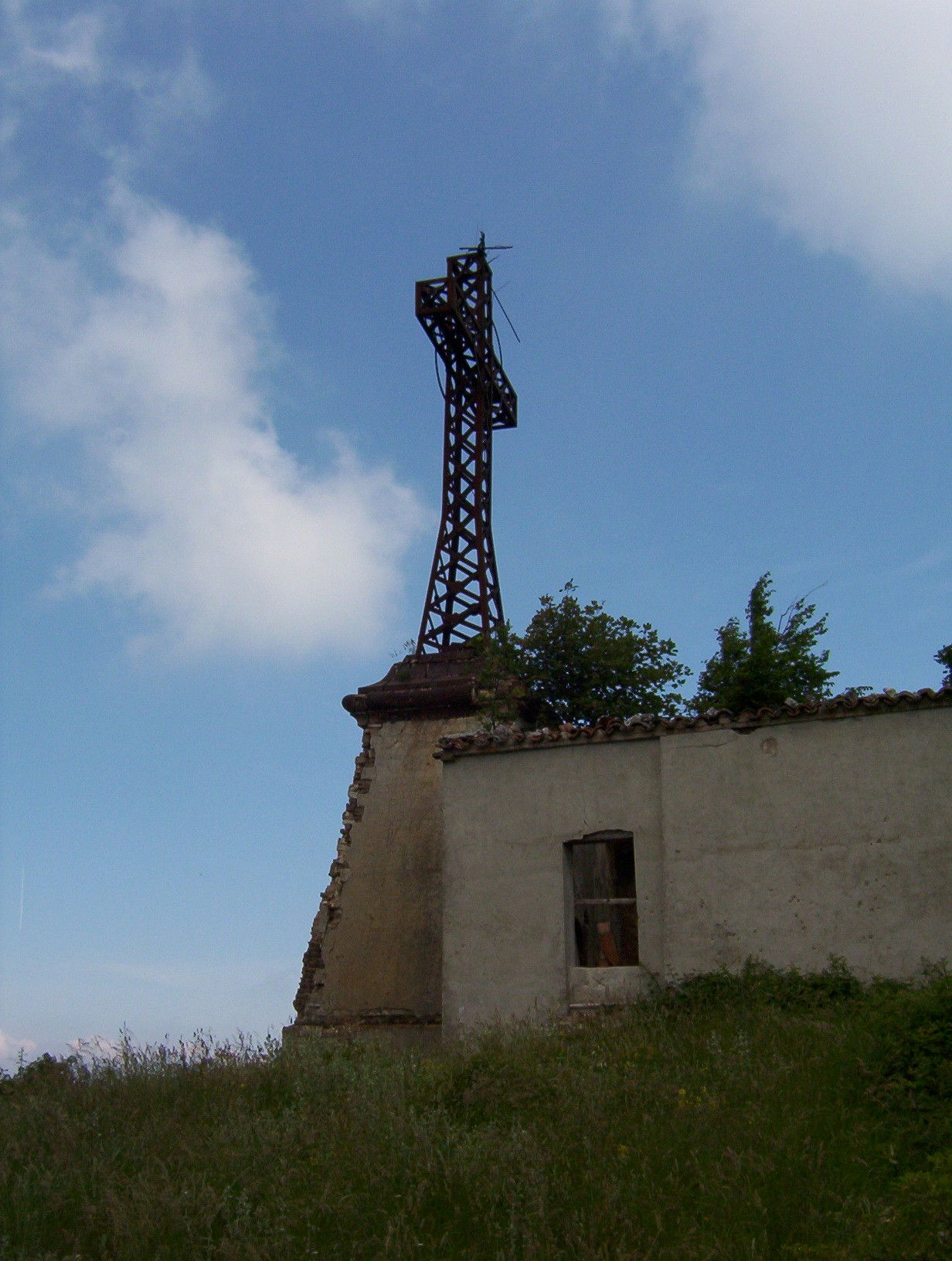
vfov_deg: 51.2
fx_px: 1315
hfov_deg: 39.8
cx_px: 476
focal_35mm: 36
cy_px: 630
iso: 100
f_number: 5.24
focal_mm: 5.54
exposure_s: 1/1105
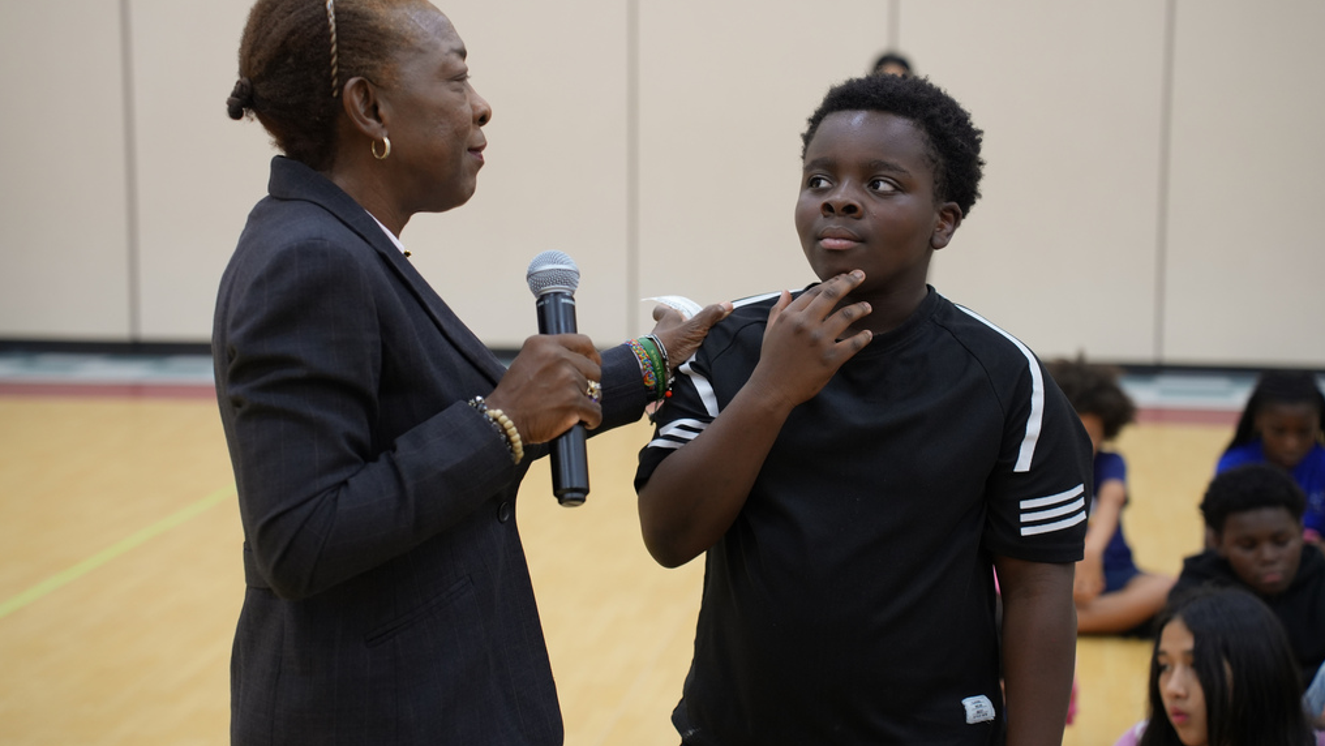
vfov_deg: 15.9
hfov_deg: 27.9
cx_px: 660
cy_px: 321
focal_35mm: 76
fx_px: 2671
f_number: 3.5
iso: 1000
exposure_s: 1/80
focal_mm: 72
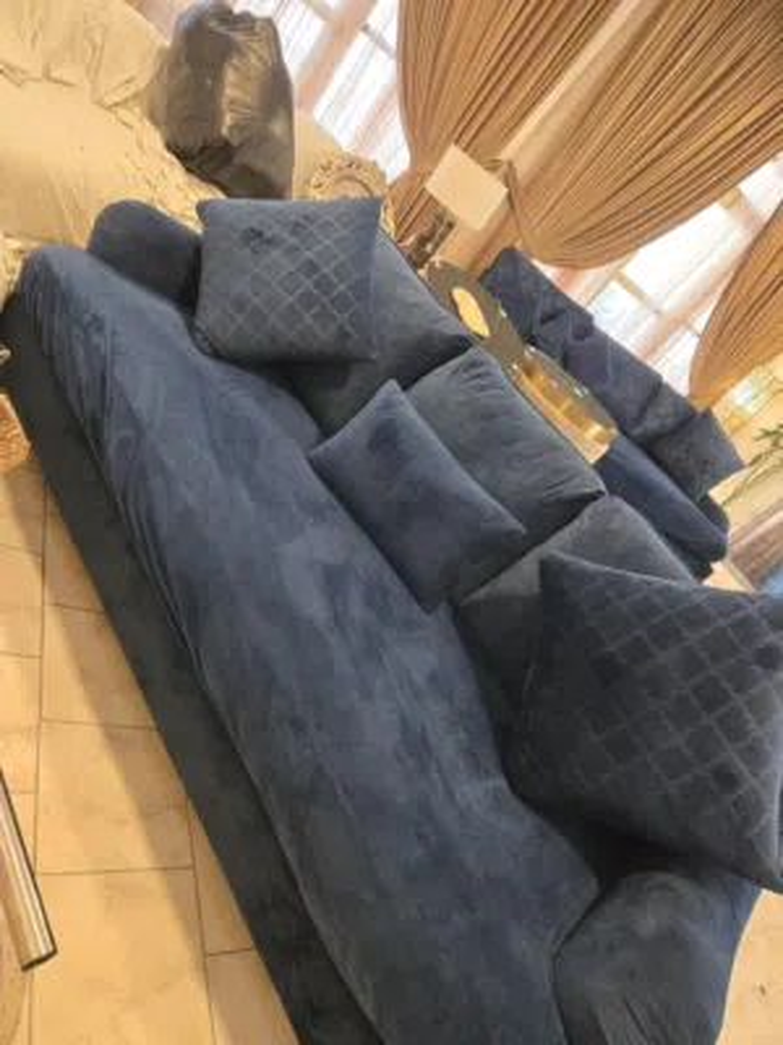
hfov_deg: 58.9
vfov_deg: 73.9
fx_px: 694
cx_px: 392
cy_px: 522
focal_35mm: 23
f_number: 1.8
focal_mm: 5.4
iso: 640
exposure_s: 1/100
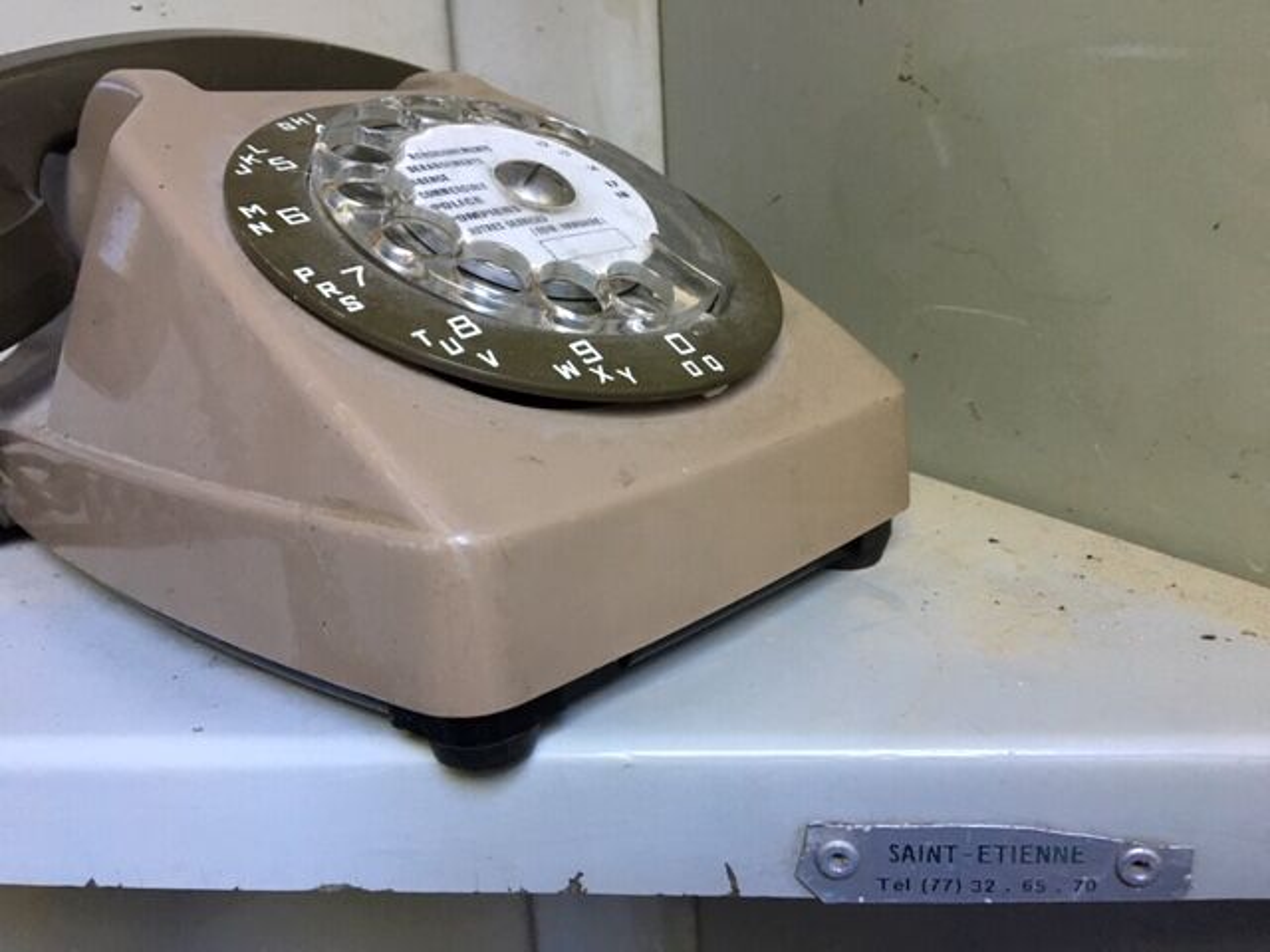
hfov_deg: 61.7
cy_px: 476
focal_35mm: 29
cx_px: 635
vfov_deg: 48.2
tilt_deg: -16.1
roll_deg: +4.0
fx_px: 1064
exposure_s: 1/33
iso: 160
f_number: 2.2
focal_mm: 4.15
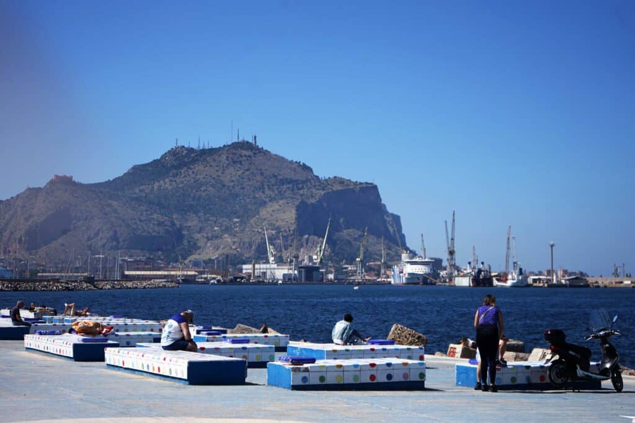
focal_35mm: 70
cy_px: 212
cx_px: 318
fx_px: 1235
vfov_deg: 19.5
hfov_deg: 28.8
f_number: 5.6
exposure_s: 1/800
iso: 50
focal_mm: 70
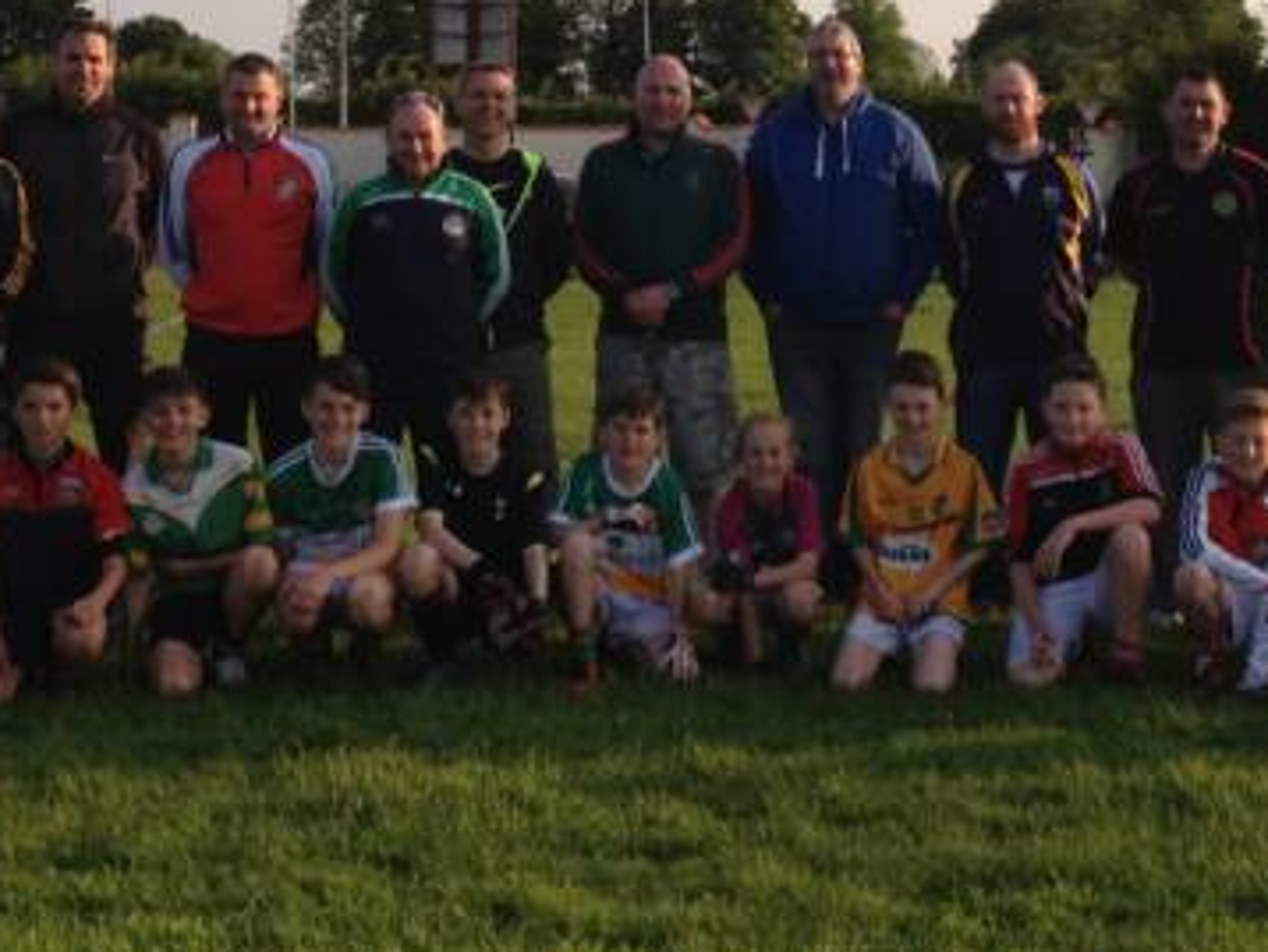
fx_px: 3666
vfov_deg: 14.7
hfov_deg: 19.6
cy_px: 209
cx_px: 811
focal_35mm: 100
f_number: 2.4
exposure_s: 1/767
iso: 50
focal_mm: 4.28
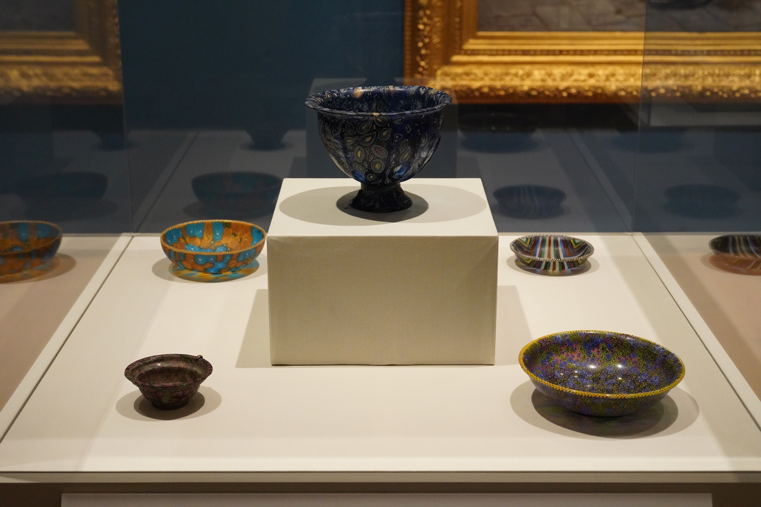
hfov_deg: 33.4
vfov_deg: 22.6
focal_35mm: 60
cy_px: 254
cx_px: 380
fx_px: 1268
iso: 8000
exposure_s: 1/100
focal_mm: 60
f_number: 8
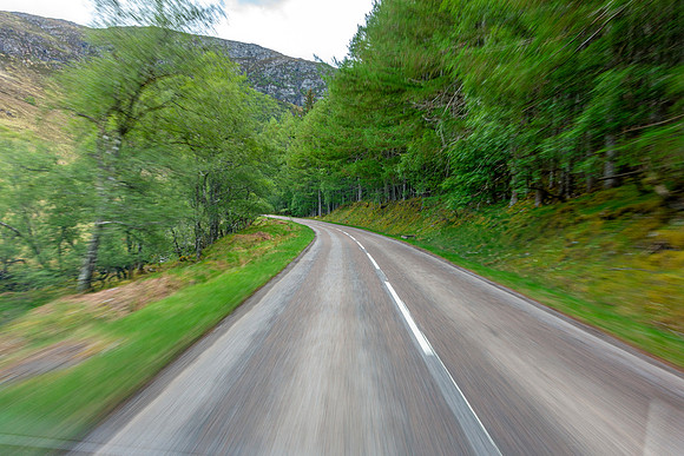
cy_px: 228
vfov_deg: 53.2
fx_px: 456
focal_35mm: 24
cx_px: 342
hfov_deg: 73.7
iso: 125
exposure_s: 1/40
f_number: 7.1
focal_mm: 8.9
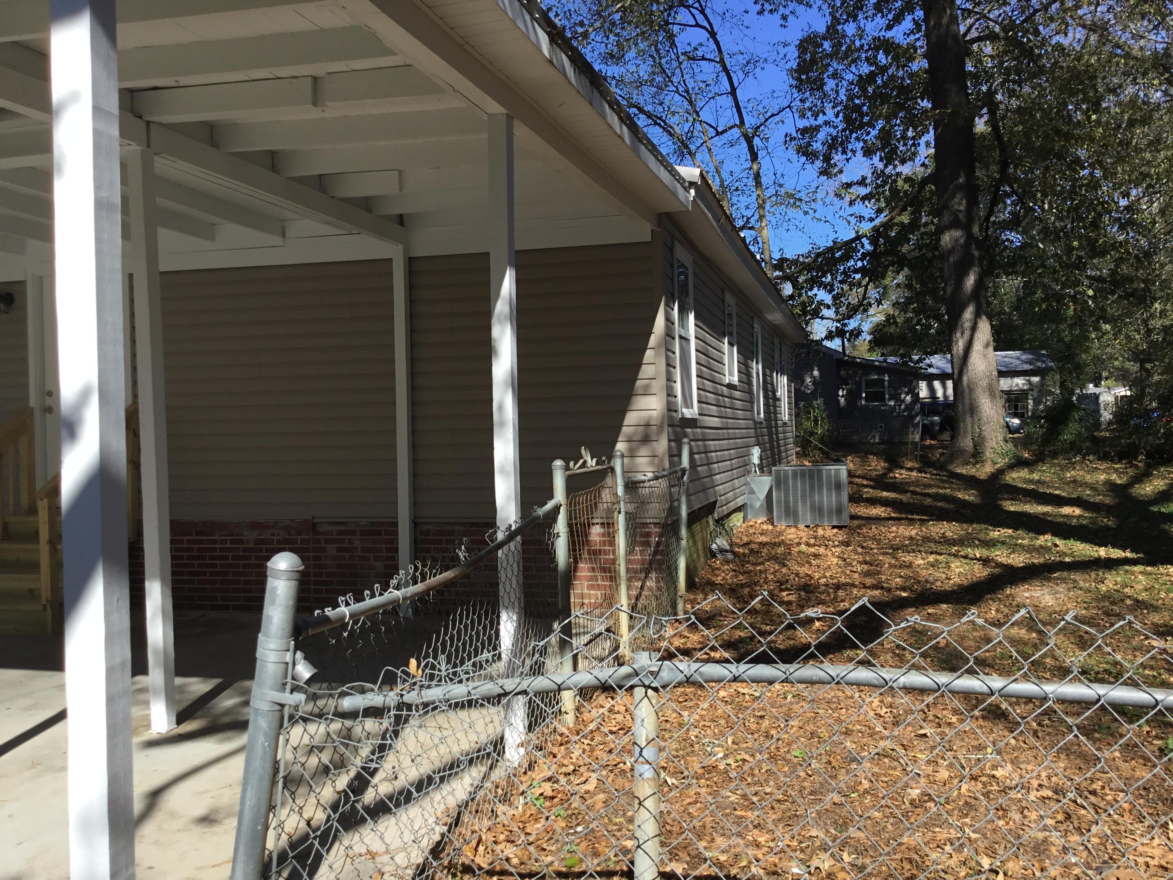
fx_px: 1050
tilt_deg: -0.7
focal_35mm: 31
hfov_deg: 58.4
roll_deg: +1.6
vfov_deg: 45.4
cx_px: 586
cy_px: 440
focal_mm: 3.3
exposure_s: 1/926
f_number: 2.4
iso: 25
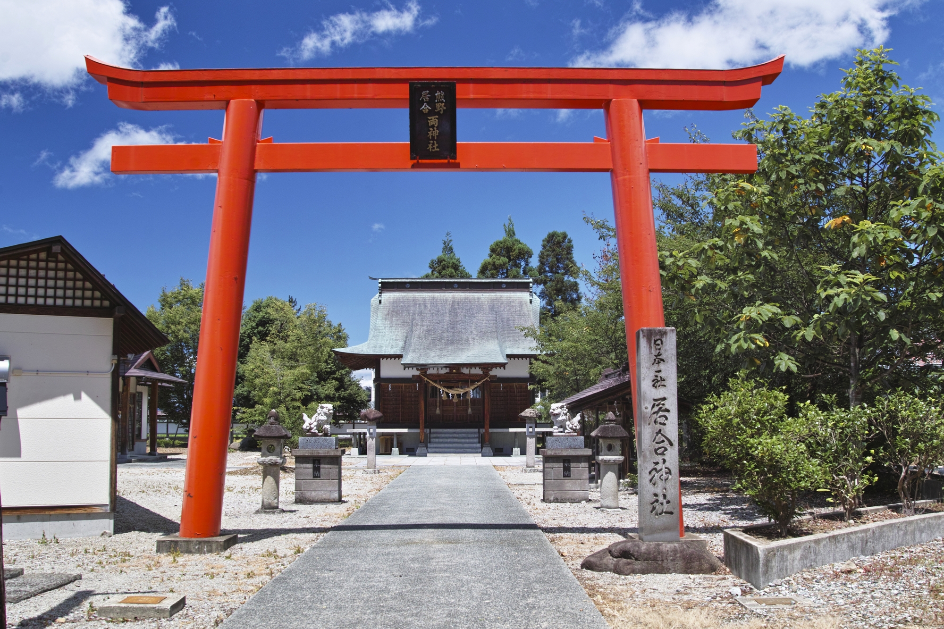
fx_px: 944
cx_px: 472
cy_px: 314
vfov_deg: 36.9
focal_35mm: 36
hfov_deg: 53.1
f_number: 5.6
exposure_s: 1/250
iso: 100
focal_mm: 24
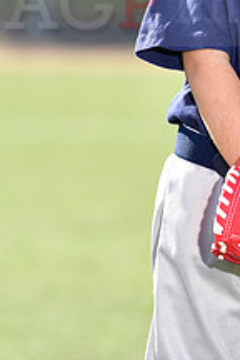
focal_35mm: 536
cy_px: -7
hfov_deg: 2.6
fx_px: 5360
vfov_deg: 3.8
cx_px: 294
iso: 80
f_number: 5
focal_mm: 200
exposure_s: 1/200
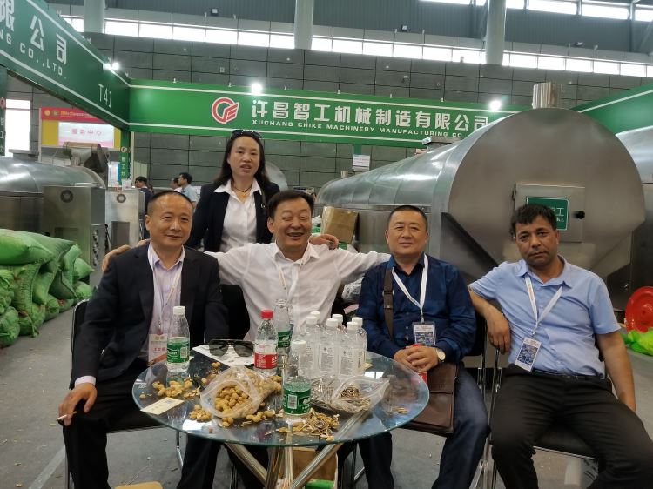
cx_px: 326
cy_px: 244
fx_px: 490
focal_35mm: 26
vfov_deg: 53.0
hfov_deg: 67.3
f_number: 1.7
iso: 125
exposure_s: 1/50
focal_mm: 4.25
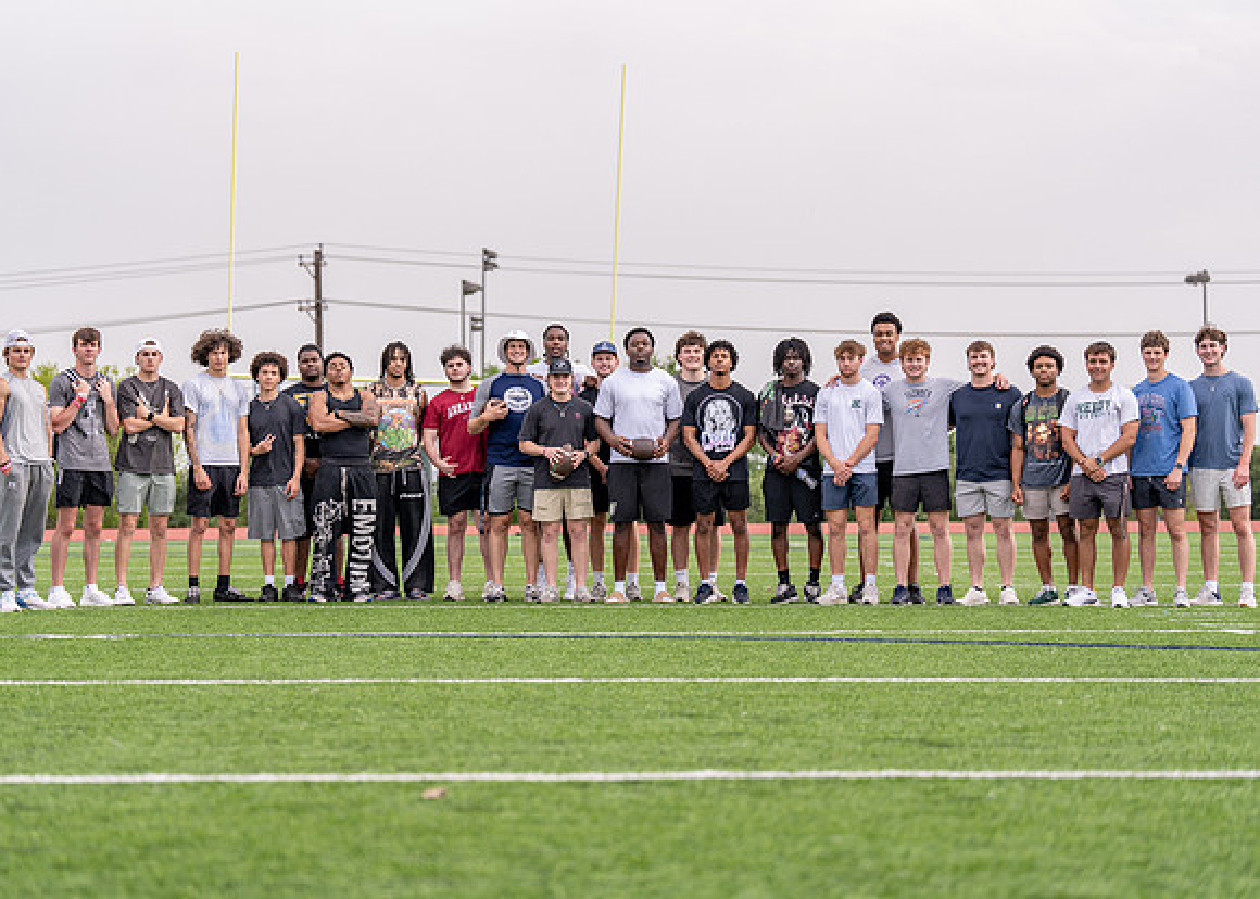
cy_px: 449
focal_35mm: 91
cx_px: 578
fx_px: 3246
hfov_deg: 22.0
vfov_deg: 15.8
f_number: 2.8
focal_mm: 85
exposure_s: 1/640
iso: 100
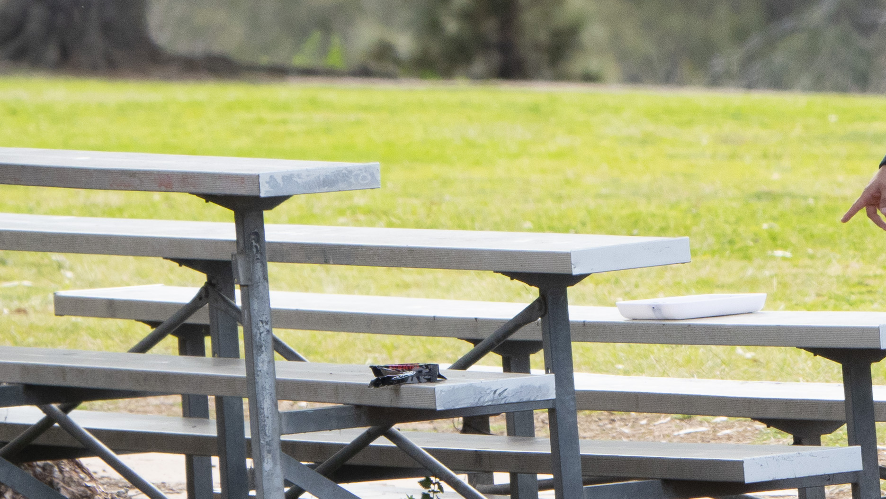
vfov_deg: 1.0
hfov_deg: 1.7
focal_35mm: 1262
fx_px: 29652
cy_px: 150
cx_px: 754
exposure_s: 1/640
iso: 200
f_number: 4
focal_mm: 151.11
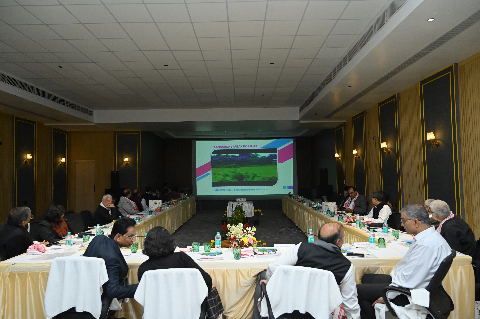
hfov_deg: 70.5
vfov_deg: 50.3
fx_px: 340
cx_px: 240
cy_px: 160
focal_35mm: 26
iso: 2000
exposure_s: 1/125
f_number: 4
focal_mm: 25.5
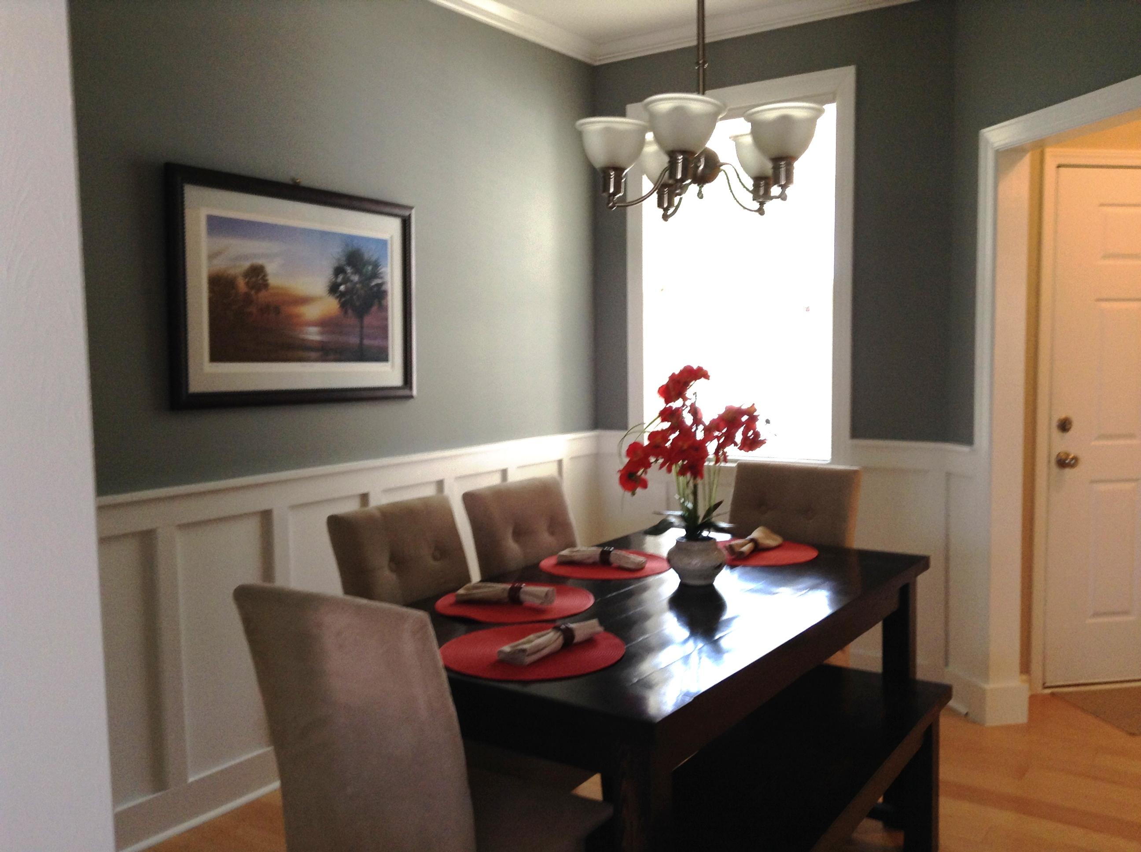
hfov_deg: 55.4
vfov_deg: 42.8
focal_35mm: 33
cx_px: 570
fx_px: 1086
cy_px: 426
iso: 40
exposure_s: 1/24
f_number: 2.4
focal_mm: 3.3
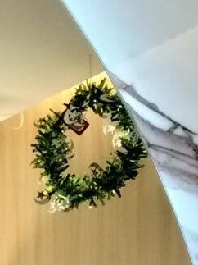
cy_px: 626
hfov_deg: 6.5
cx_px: -335
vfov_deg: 8.5
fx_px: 1633
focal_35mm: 214
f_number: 1.8
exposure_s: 1/50
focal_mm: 4.05
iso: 475
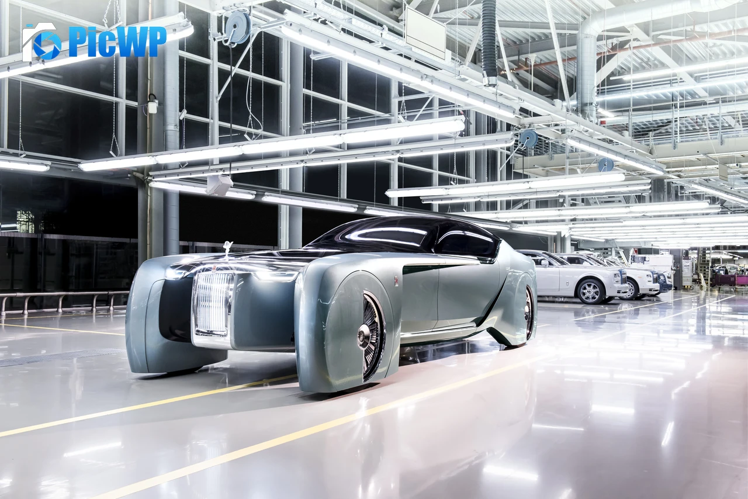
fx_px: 790
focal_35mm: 38
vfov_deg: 35.1
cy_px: 250
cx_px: 374
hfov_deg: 50.7
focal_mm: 38
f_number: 10
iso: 800
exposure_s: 1/10
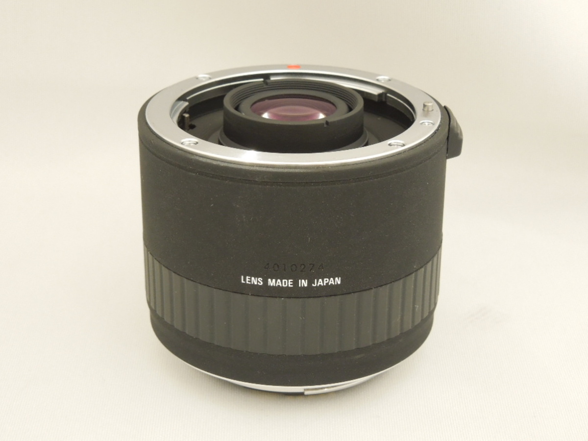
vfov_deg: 21.3
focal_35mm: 69
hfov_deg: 28.2
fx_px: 1172
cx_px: 294
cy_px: 220
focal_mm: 12.5
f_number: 4.4
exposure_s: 1/15
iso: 400
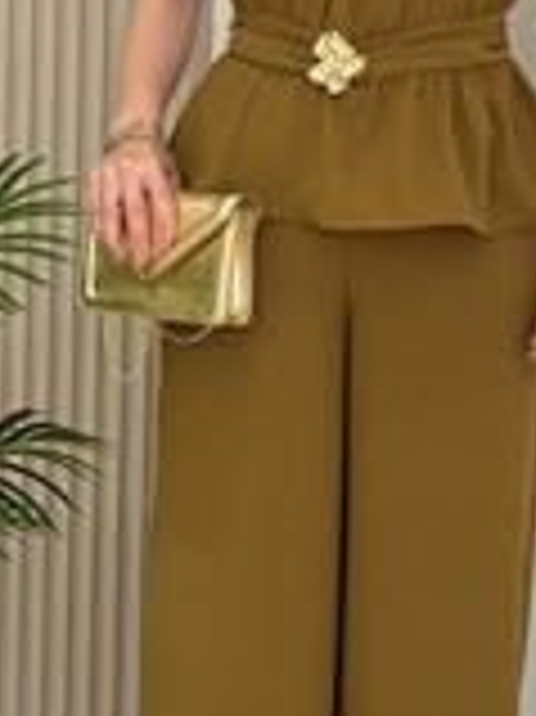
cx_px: 356
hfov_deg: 9.2
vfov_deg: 12.1
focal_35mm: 161
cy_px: 2
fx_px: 3328
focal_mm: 6.86
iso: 80
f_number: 1.78
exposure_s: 1/383
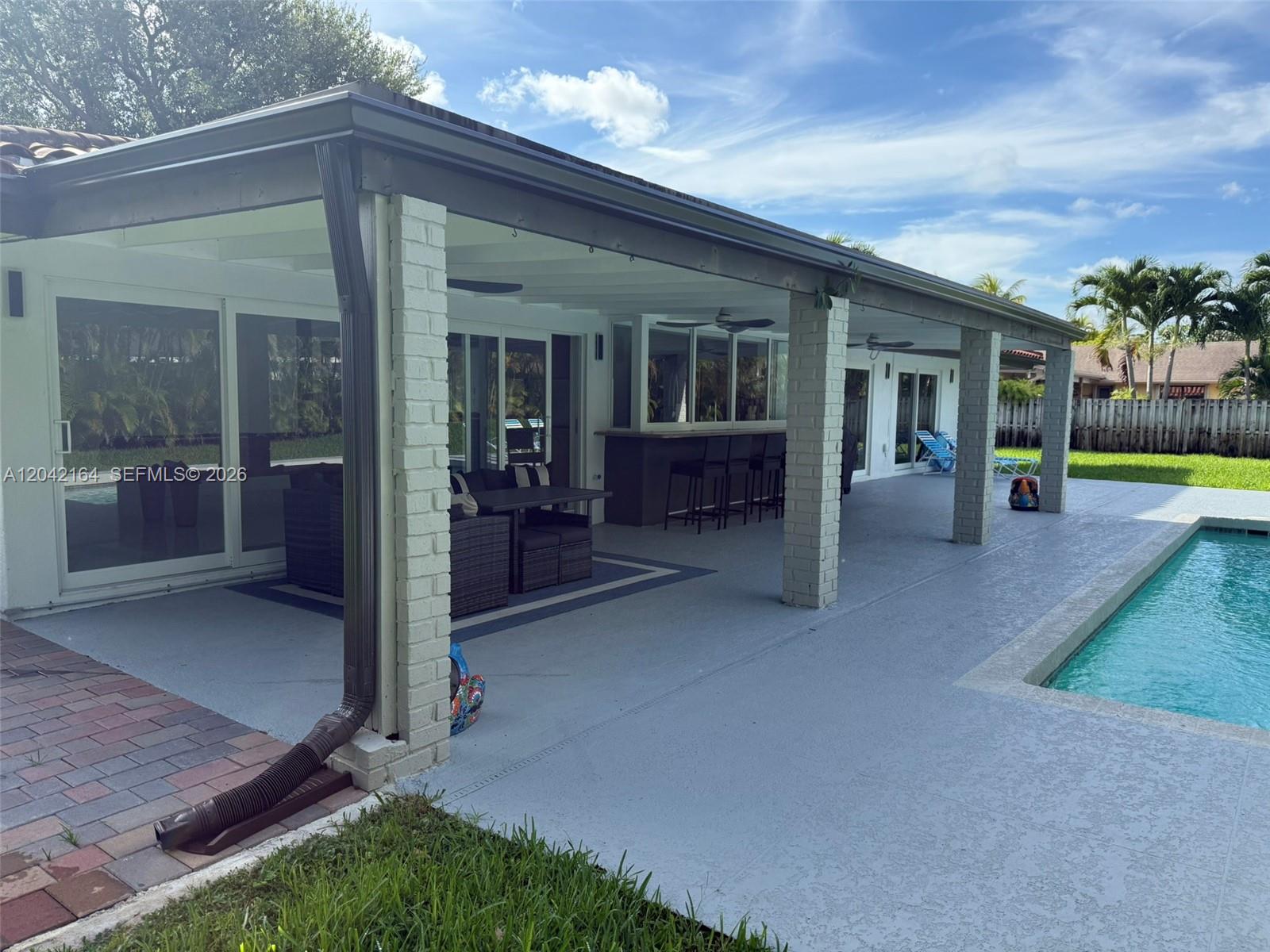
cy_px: 476
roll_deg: -1.1
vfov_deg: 56.8
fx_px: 881
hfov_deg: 71.6
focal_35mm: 24
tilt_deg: -4.5
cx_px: 635
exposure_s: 1/3021
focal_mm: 6.76
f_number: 1.78
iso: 100
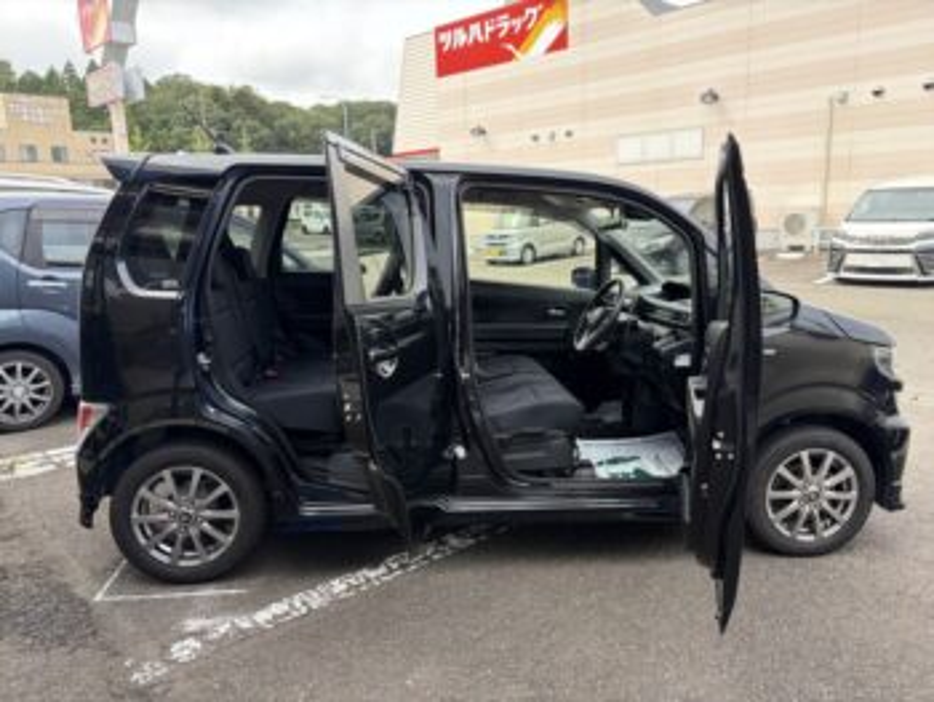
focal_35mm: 26
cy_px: 351
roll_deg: +1.7
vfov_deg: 53.1
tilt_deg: -8.3
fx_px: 702
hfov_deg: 67.3
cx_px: 467
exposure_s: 1/618
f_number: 1.6
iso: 64
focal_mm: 5.96
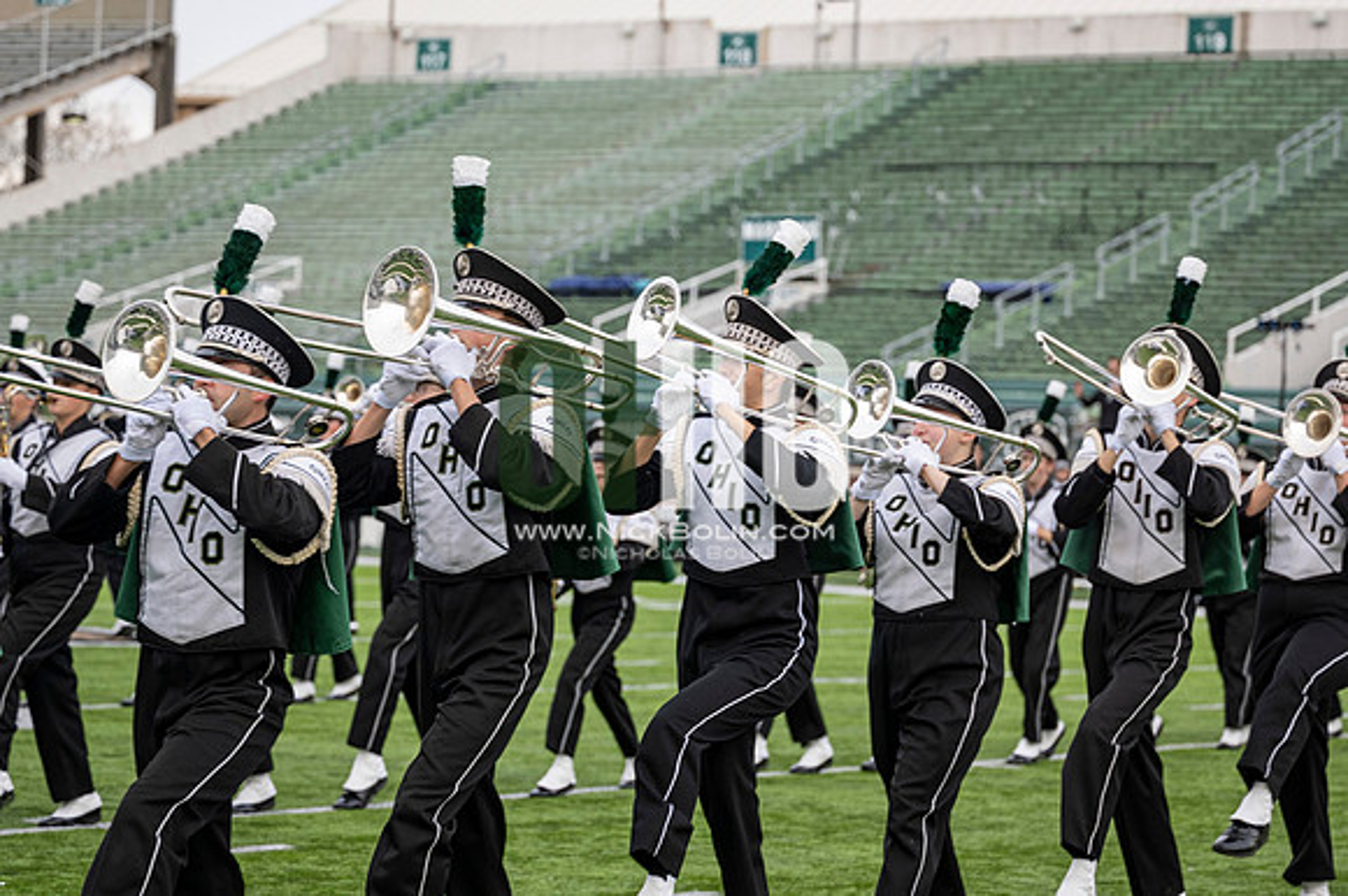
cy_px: 448
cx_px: 674
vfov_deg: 13.0
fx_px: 3929
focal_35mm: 105
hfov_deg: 19.5
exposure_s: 1/500
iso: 250
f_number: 2.8
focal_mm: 70
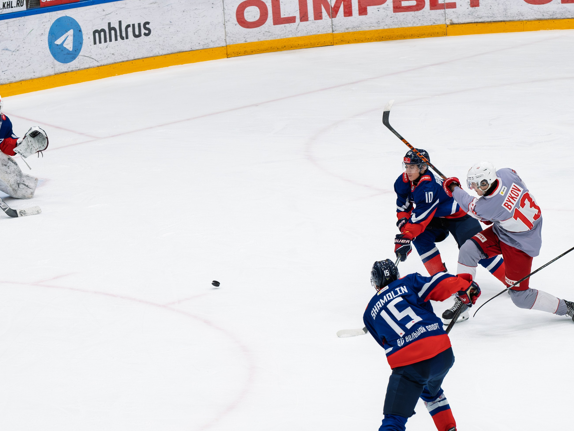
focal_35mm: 177
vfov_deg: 8.4
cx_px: 342
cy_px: 173
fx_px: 2935
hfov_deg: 11.2
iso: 1250
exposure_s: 1/1250
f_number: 4
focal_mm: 81
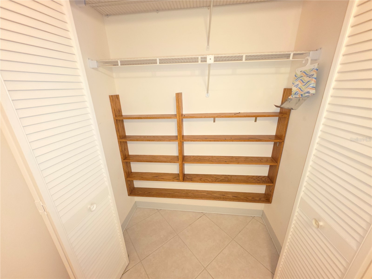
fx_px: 140
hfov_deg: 106.2
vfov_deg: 89.9
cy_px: 140
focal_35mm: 13
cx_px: 186
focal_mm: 2.2
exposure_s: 1/50
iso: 200
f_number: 1.9
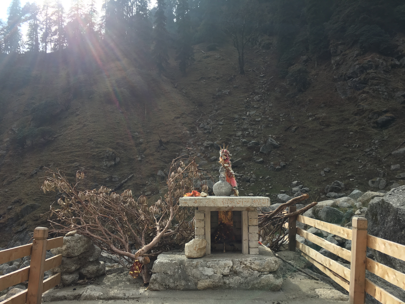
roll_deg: -0.4
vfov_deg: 48.2
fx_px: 339
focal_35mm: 29
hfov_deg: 61.7
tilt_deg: +8.7
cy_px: 152
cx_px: 202
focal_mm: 4.15
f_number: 2.2
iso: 25
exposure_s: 1/561
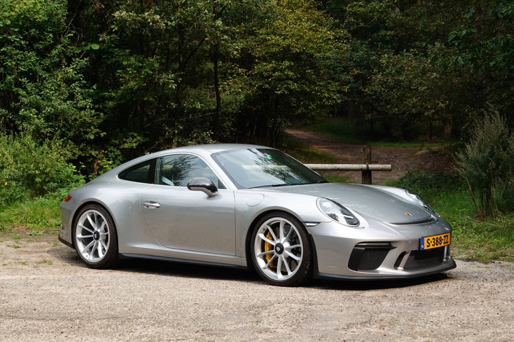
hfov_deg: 32.4
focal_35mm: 62
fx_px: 885
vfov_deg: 21.9
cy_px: 169
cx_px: 254
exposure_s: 1/50
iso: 100
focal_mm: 22.19
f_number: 9
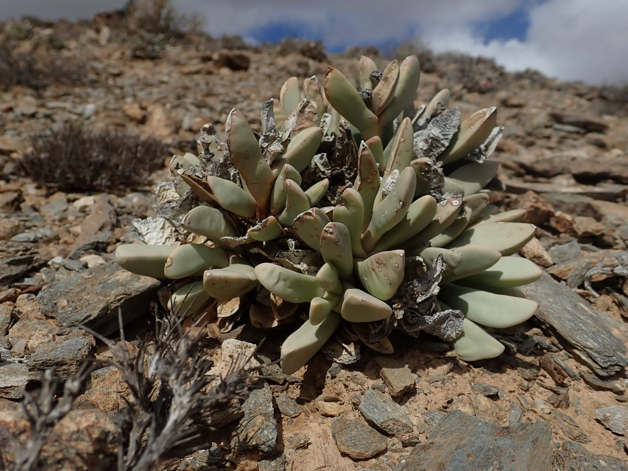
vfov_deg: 46.8
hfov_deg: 60.0
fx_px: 544
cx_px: 314
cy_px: 236
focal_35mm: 30
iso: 100
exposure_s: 1/400
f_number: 9
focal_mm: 5.5
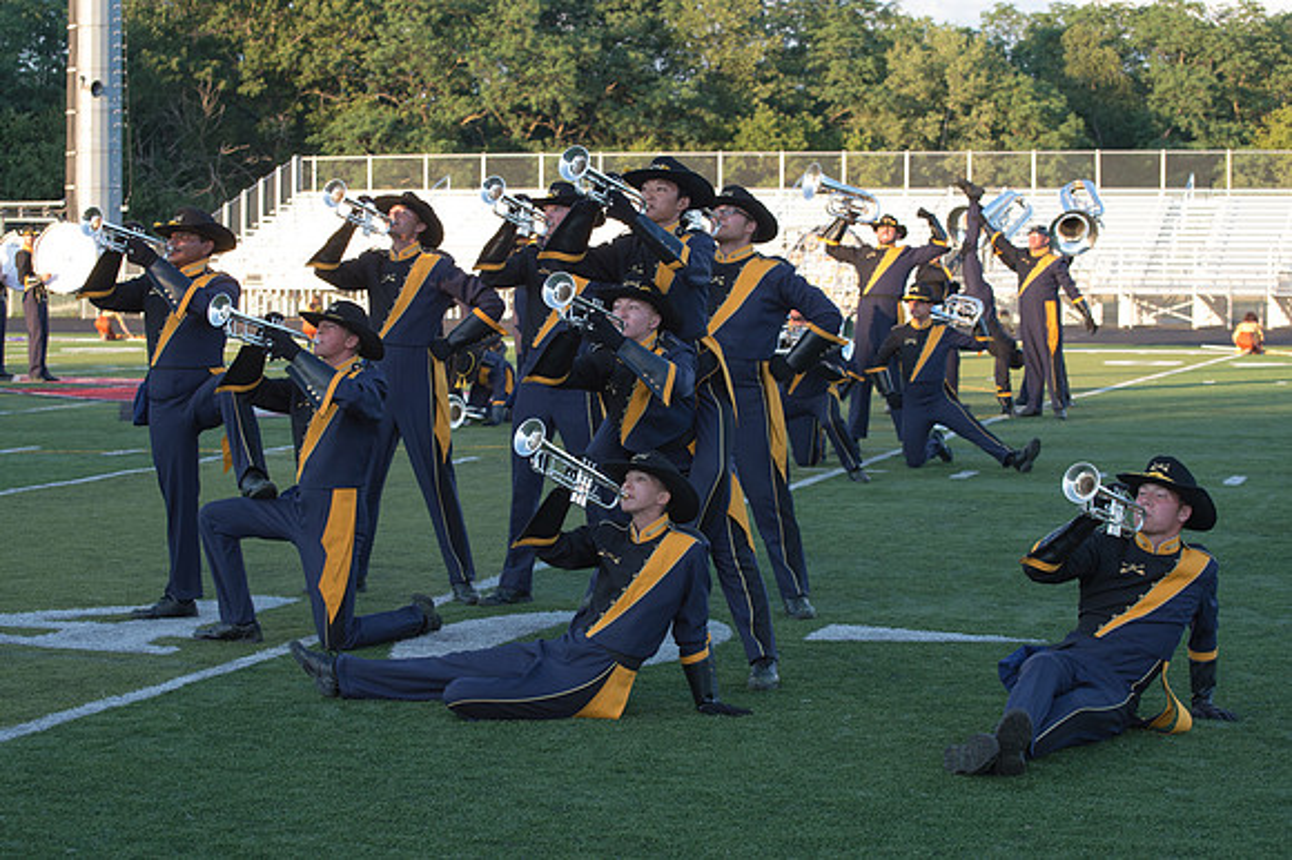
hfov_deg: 26.9
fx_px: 2702
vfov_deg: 18.1
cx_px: 597
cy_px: 397
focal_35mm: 75
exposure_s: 1/250
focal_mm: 70
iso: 640
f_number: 8
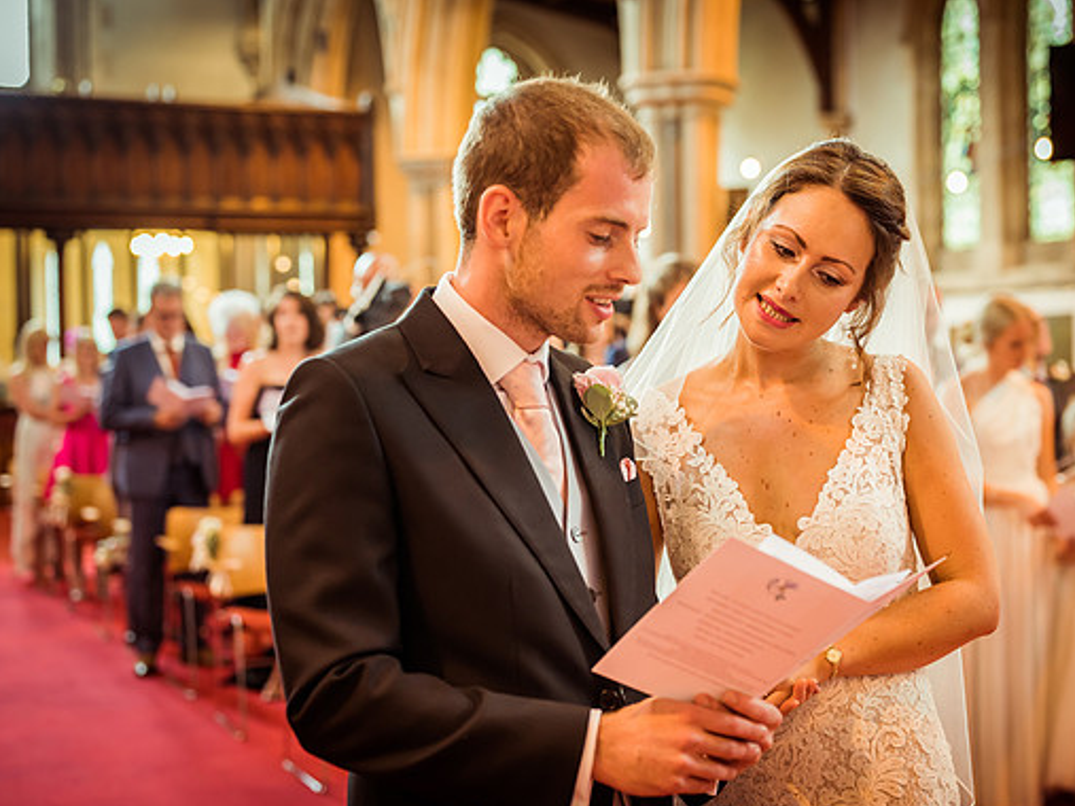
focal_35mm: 55
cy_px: 407
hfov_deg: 34.9
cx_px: 611
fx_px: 1708
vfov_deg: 26.5
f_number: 2.8
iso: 2200
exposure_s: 1/160
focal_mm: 50
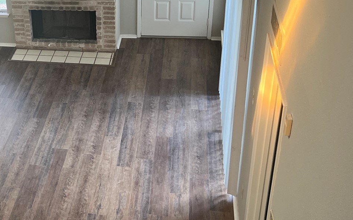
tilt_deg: -28.6
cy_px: 55
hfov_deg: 31.9
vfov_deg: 21.4
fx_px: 577
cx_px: 17
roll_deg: +5.4
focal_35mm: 60
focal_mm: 5.7
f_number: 1.5
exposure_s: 1/60
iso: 80
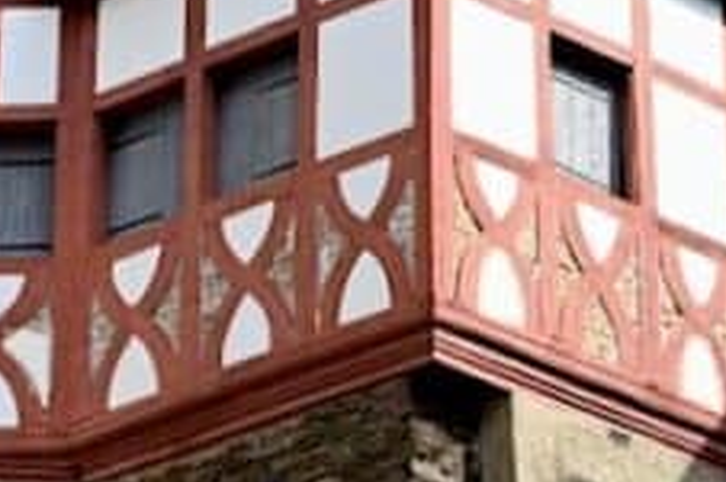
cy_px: -138
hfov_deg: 9.1
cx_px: 350
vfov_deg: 6.0
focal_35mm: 227
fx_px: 4571
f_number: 6.3
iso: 100
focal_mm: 50
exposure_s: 1/320
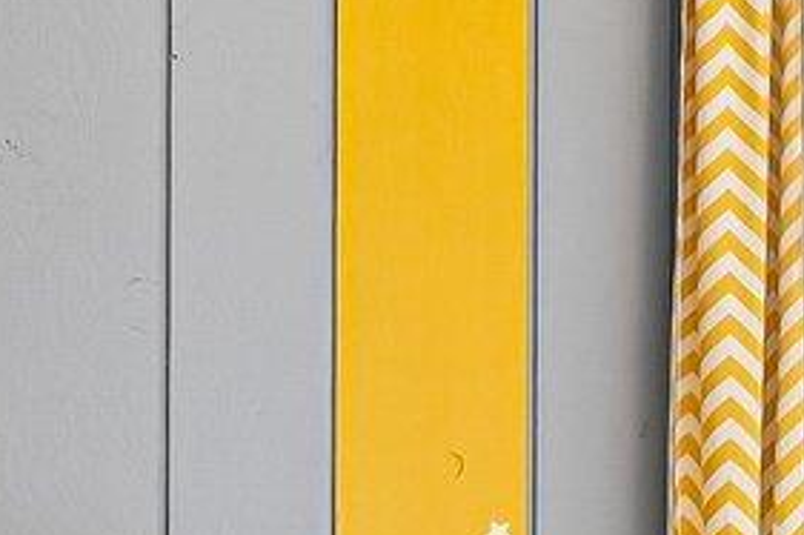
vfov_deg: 13.4
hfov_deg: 15.0
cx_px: 1748
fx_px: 2277
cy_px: 239
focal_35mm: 102
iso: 400
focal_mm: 14
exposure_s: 1/8
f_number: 4.8
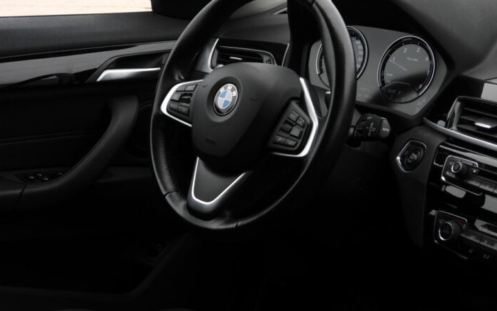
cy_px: 126
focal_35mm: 70
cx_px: 249
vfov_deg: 18.6
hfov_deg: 29.4
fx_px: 948
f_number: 3.5
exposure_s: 1/200
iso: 100
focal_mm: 11.7
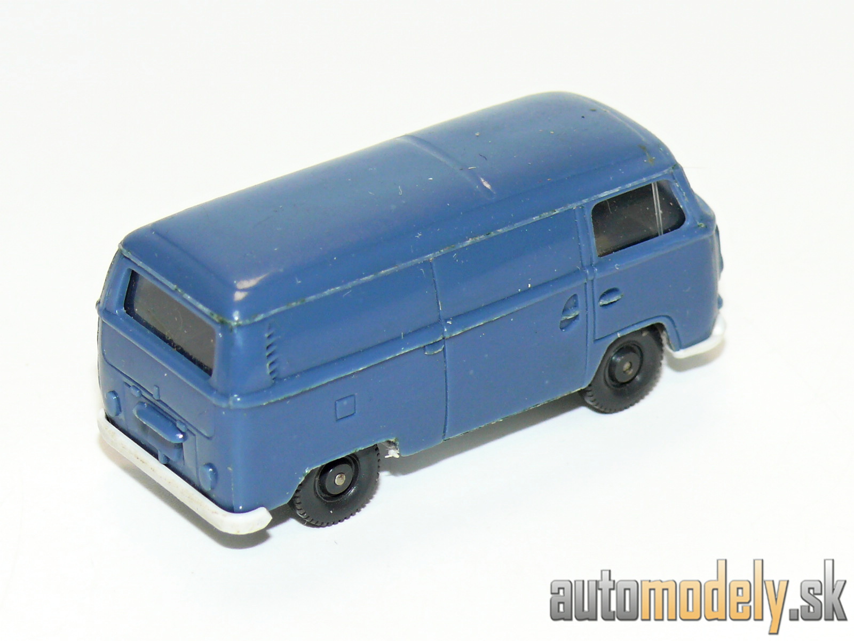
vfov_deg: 9.8
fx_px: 3725
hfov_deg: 13.1
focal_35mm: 151
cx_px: 427
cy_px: 320
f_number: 4
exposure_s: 1/30
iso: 100
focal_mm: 18
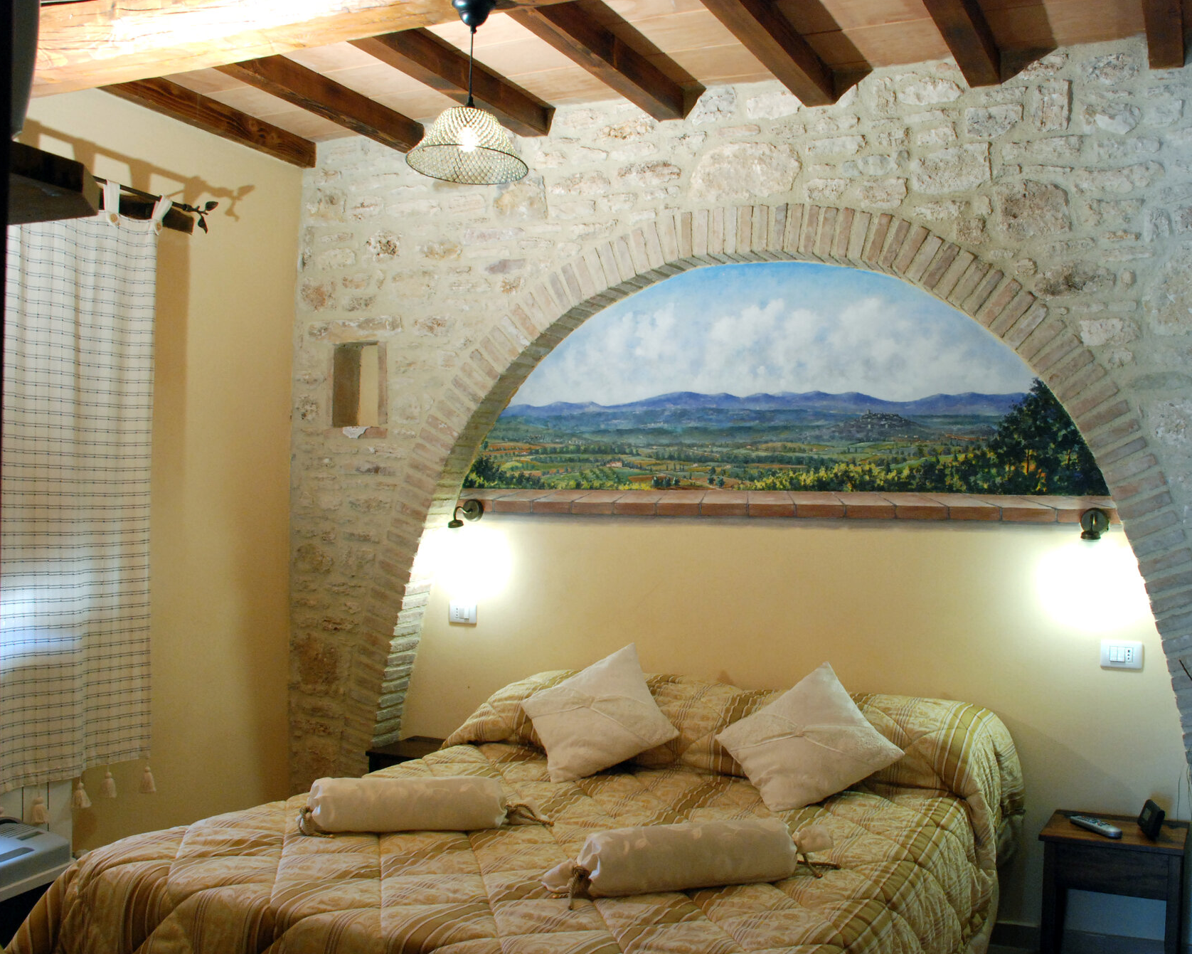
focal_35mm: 31
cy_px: 484
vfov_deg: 47.1
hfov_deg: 56.7
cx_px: 725
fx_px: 1094
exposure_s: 1/15
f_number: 9
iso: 1000
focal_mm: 18
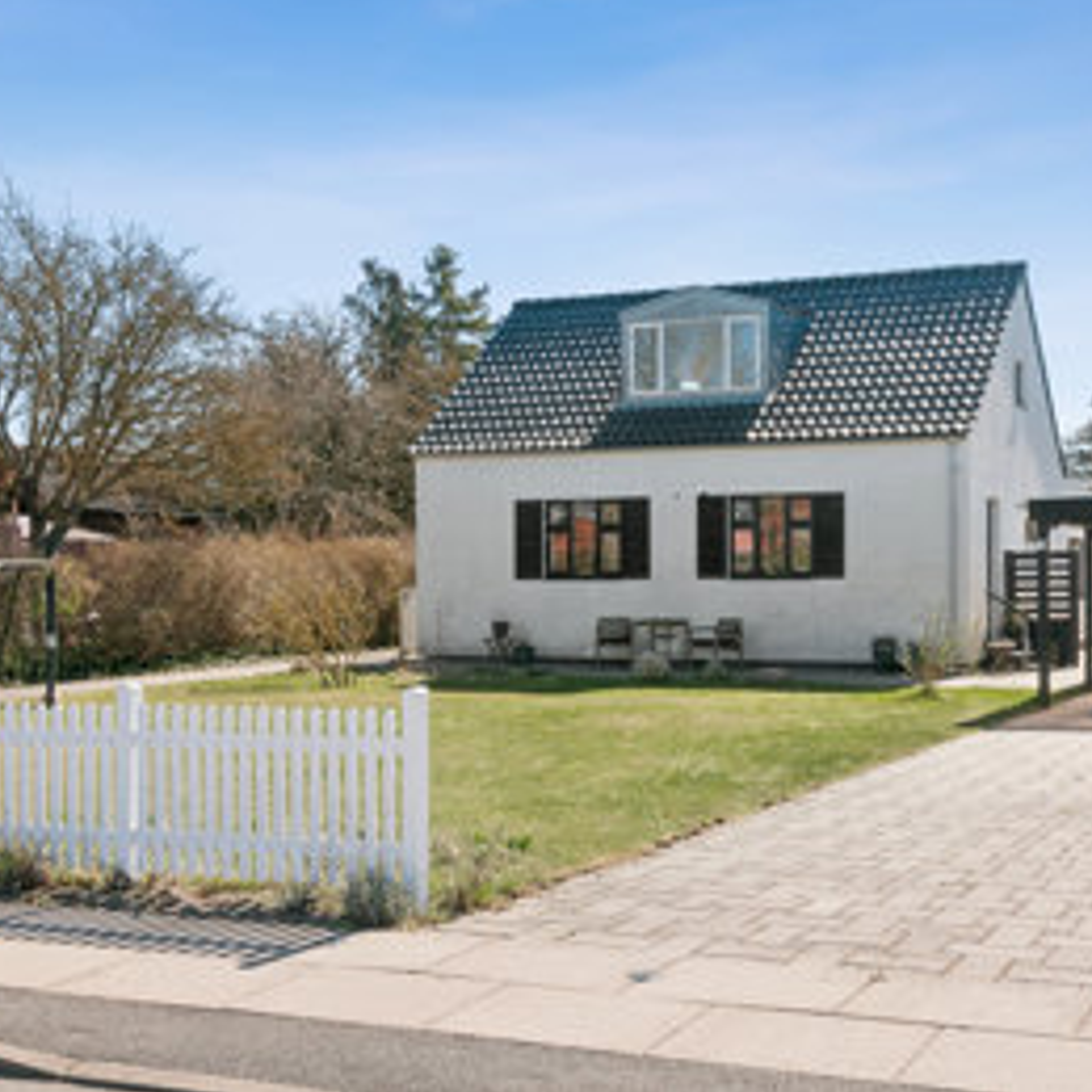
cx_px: 676
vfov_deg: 36.1
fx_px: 1677
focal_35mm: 47
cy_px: 536
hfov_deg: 35.9
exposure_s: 1/400
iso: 200
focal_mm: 24
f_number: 10
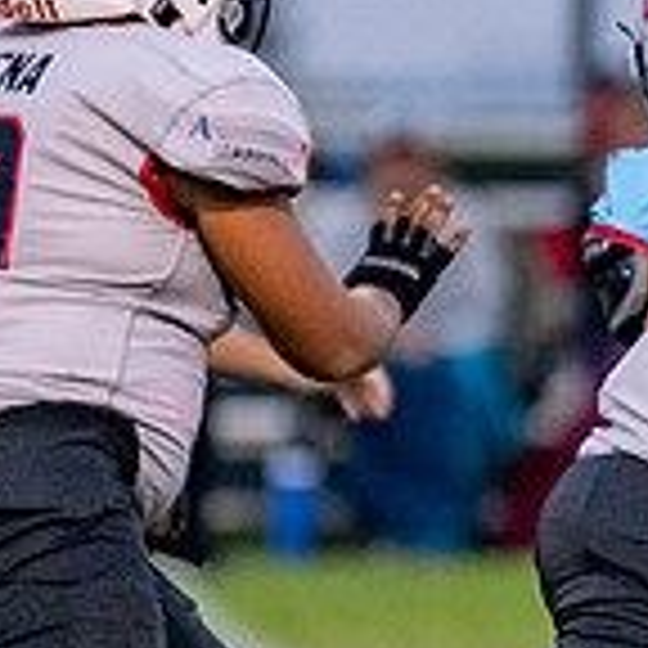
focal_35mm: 1017
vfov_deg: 1.7
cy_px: 350
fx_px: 21539
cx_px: 899
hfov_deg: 1.7
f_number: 2.8
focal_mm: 200
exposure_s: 1/1000
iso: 2500
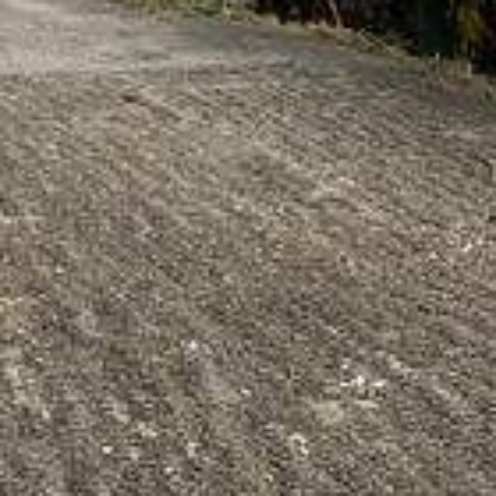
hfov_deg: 14.8
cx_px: -120
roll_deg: +0.3
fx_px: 1832
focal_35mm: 113
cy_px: -230
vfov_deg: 14.5
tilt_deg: +6.4
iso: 25
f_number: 1.8
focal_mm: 3.99
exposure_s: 1/3205
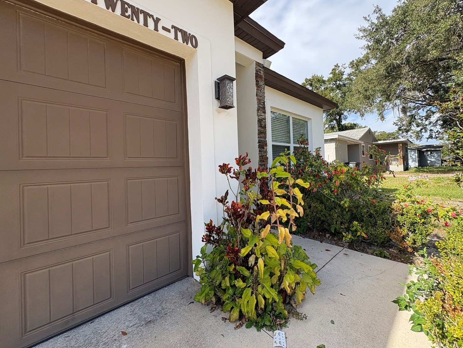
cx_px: 239
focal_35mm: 15
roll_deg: +2.1
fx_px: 201
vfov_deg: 81.7
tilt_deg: +0.8
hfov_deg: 98.1
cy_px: 165
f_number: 2.2
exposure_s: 1/707
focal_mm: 2.22
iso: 50
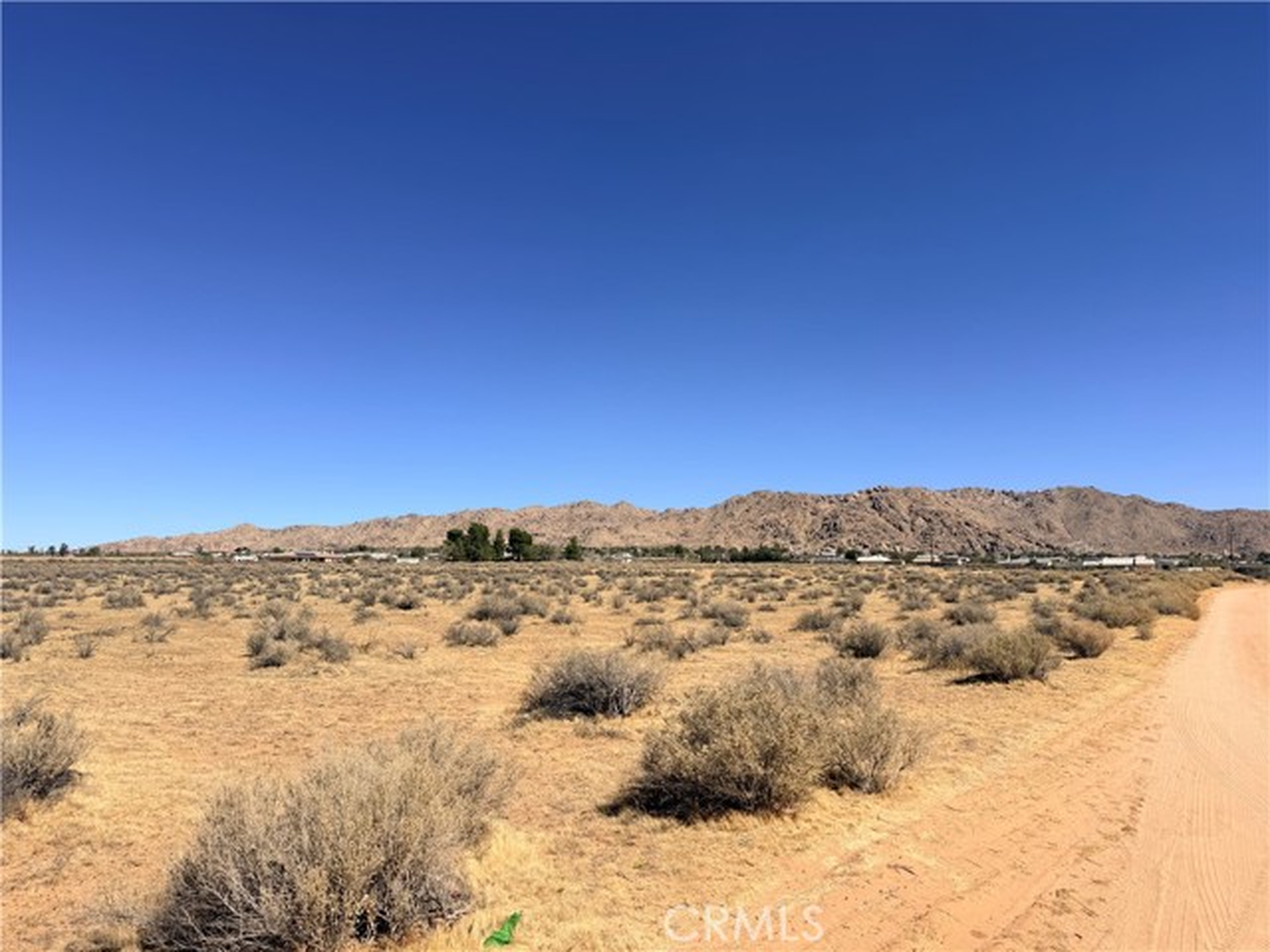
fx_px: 881
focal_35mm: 24
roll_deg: -0.1
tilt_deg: +6.2
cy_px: 476
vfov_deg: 56.8
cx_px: 635
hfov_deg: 71.6
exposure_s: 1/8130
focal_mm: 6.76
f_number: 1.78
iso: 80
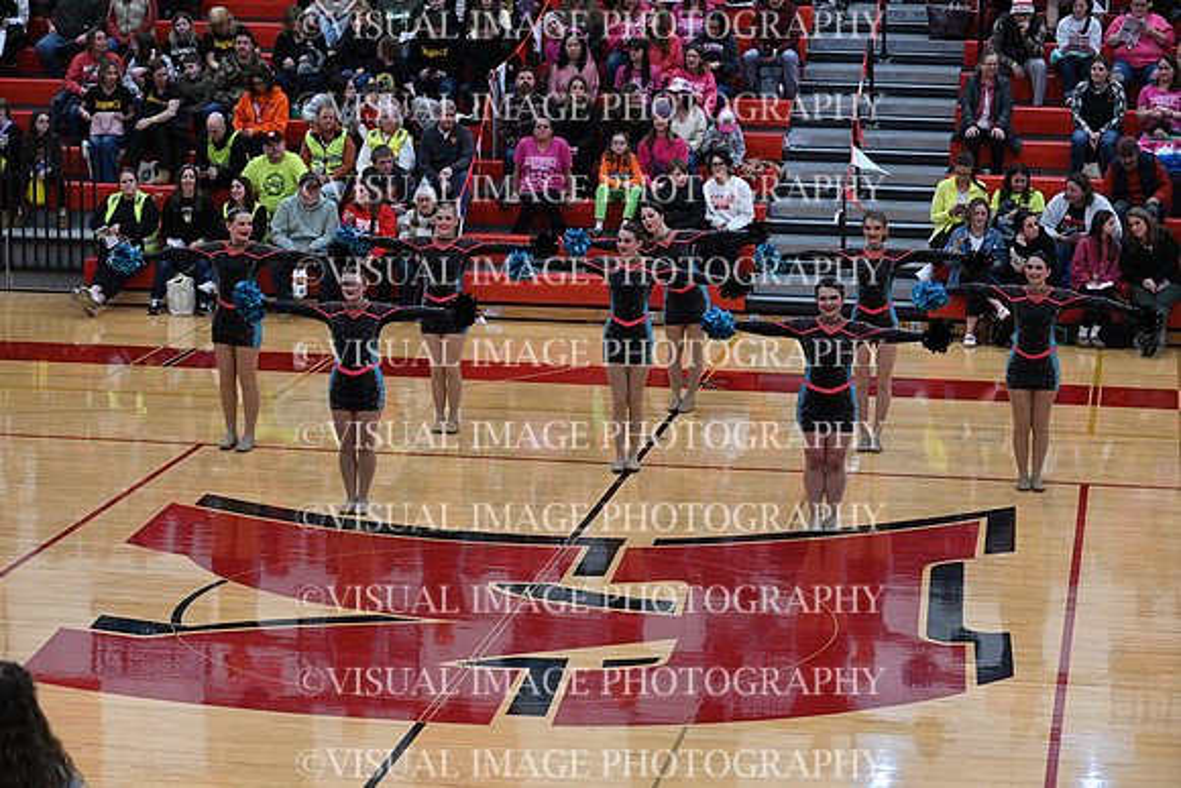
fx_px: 3248
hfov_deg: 20.6
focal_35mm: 99
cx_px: 590
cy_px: 394
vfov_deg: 13.8
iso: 4000
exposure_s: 1/400
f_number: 4
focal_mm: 99
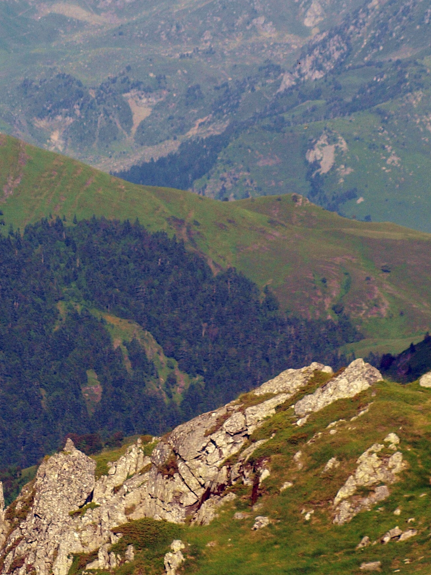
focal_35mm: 307
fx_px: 5097
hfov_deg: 4.8
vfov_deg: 6.5
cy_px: 181
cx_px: 118
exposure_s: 1/3200
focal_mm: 73
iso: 400
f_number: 5
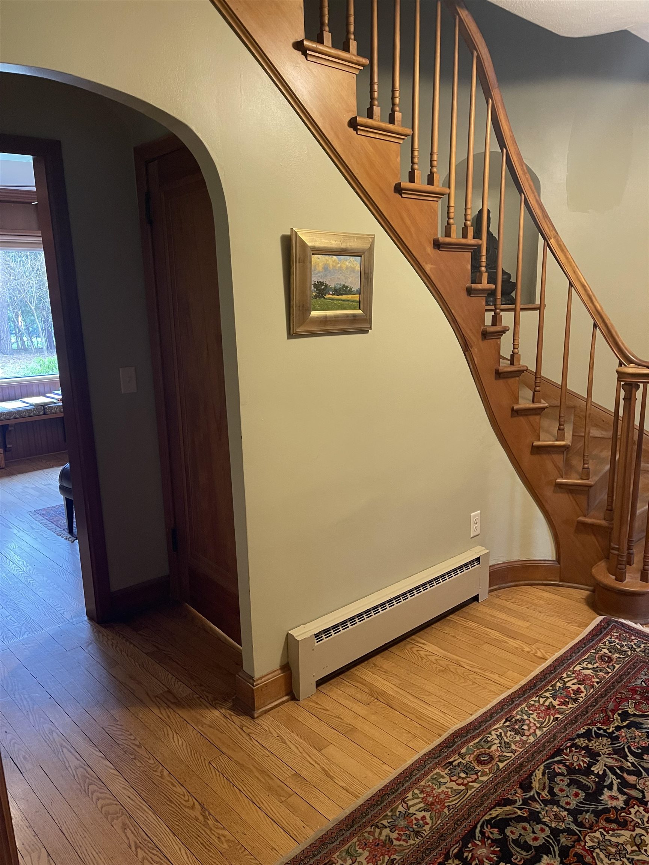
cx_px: 324
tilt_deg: -11.6
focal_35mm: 25
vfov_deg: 69.4
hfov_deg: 54.9
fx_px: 625
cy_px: 432
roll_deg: +2.1
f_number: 1.6
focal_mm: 5.1
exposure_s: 1/40
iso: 500
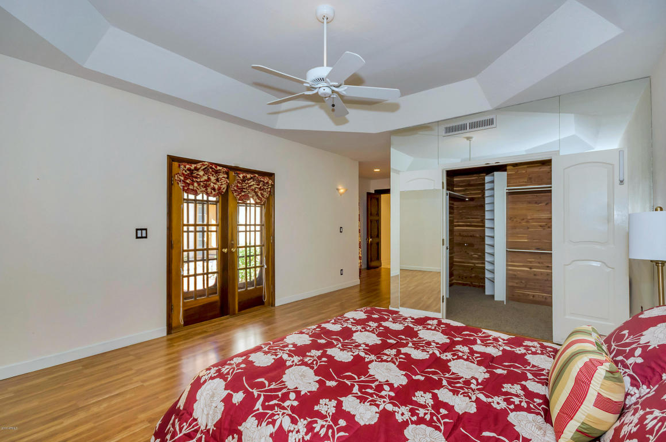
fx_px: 277
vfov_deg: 77.1
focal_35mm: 15
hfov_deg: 100.5
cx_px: 333
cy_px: 221
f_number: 8
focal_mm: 10
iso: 500
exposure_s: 1/60
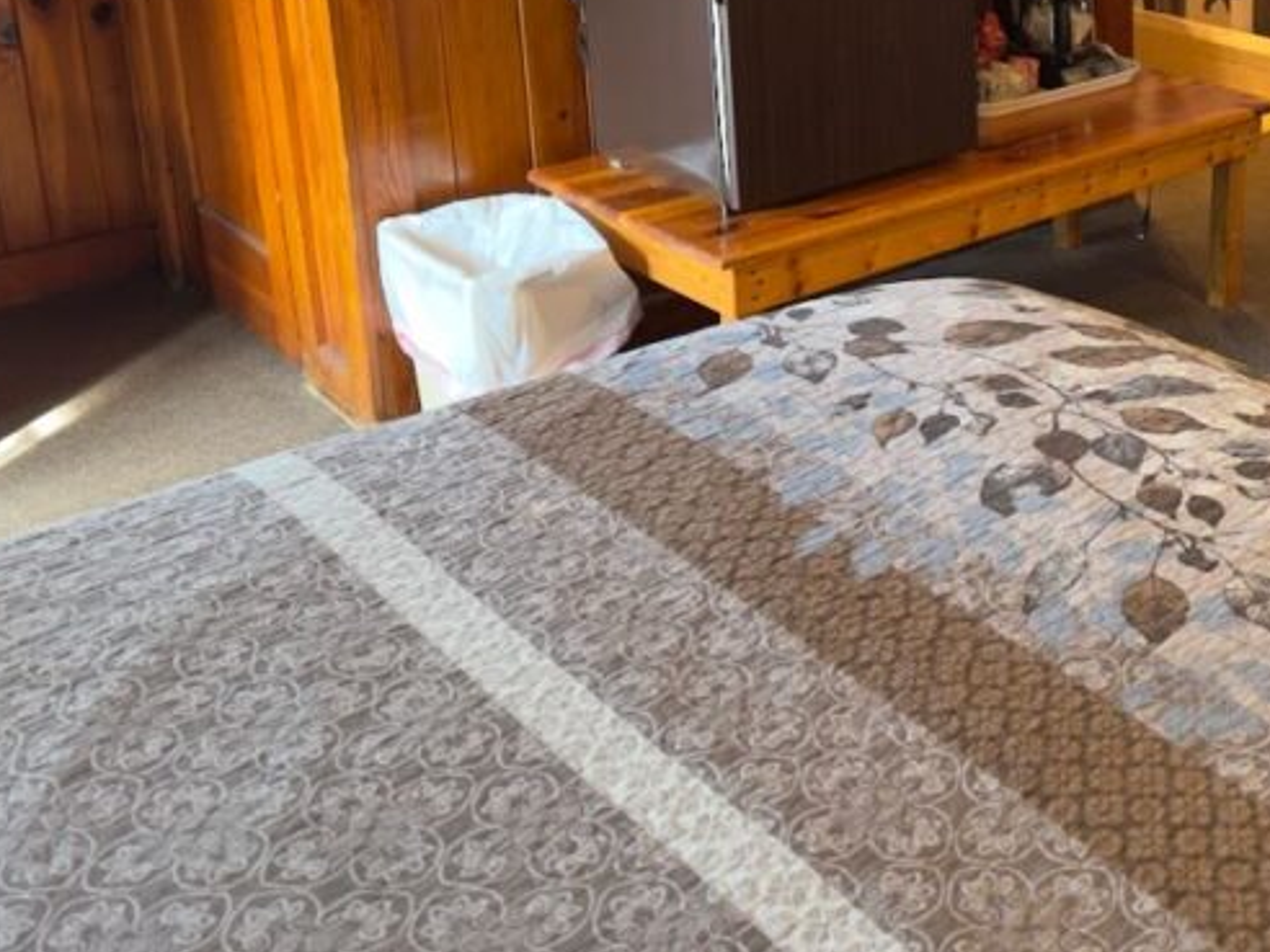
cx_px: 1082
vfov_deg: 27.7
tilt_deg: -13.9
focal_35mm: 50
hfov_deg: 36.4
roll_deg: +0.2
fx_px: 1834
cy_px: 44
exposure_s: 1/60
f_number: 1.78
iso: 500
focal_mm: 6.86
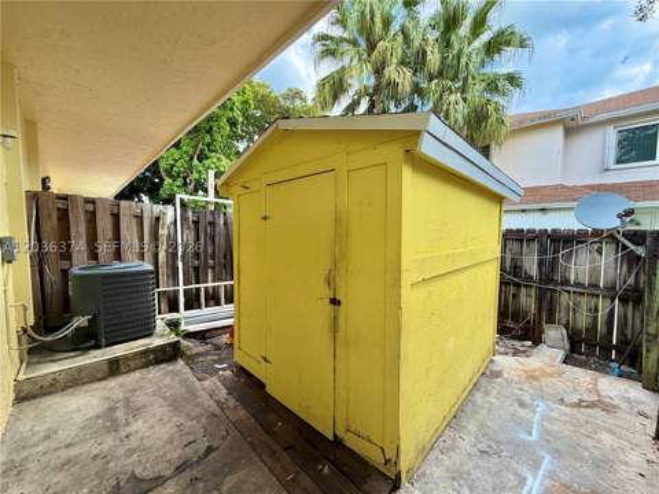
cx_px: 330
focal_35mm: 14
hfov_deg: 102.1
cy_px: 247
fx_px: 267
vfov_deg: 85.7
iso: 40
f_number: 2.2
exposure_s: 1/216
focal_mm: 2.22
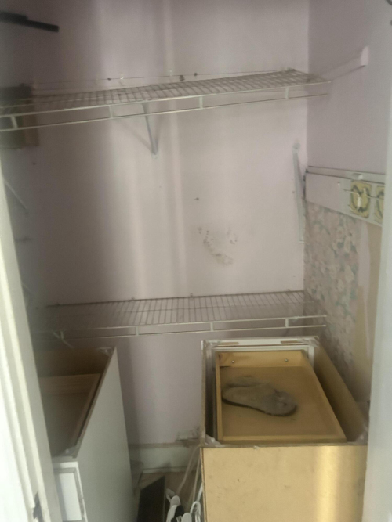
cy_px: 261
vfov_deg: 67.3
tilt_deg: -12.8
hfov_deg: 53.0
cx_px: 196
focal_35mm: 26
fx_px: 393
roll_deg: +4.4
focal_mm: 5.7
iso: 500
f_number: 1.5
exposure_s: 1/40
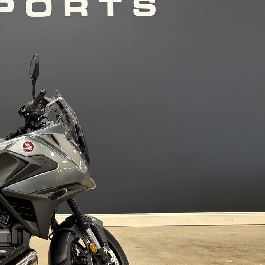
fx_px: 494
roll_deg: +0.7
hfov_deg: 27.1
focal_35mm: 57
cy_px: 144
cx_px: -39
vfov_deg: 30.0
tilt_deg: -0.6
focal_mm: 5.96
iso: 250
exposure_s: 1/60
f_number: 1.6
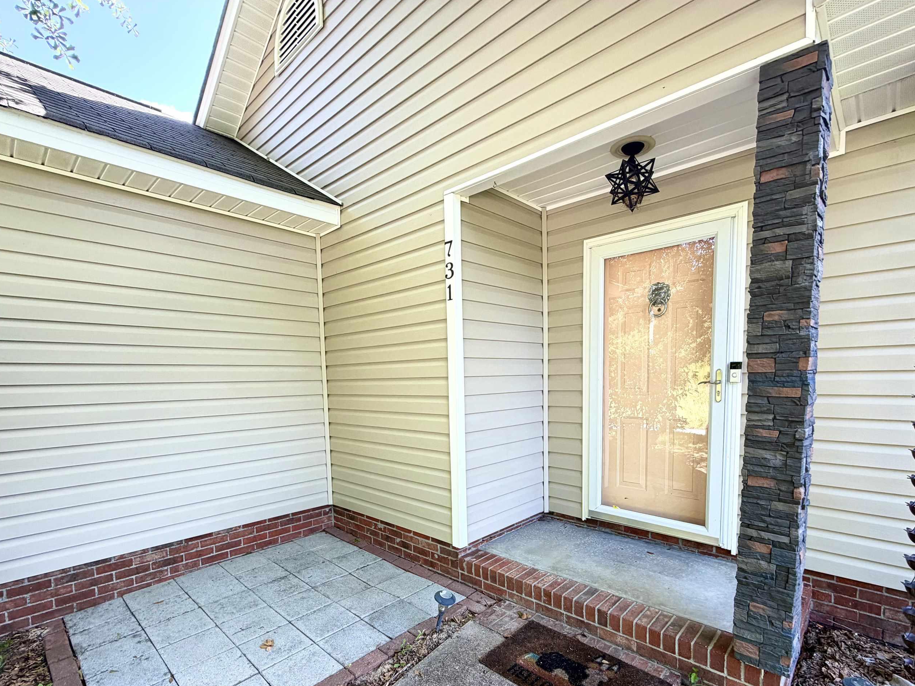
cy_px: 413
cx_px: 470
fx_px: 449
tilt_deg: -4.4
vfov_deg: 73.9
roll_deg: +2.2
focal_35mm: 17
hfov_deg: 91.0
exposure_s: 1/121
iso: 64
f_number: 2.2
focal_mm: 2.22
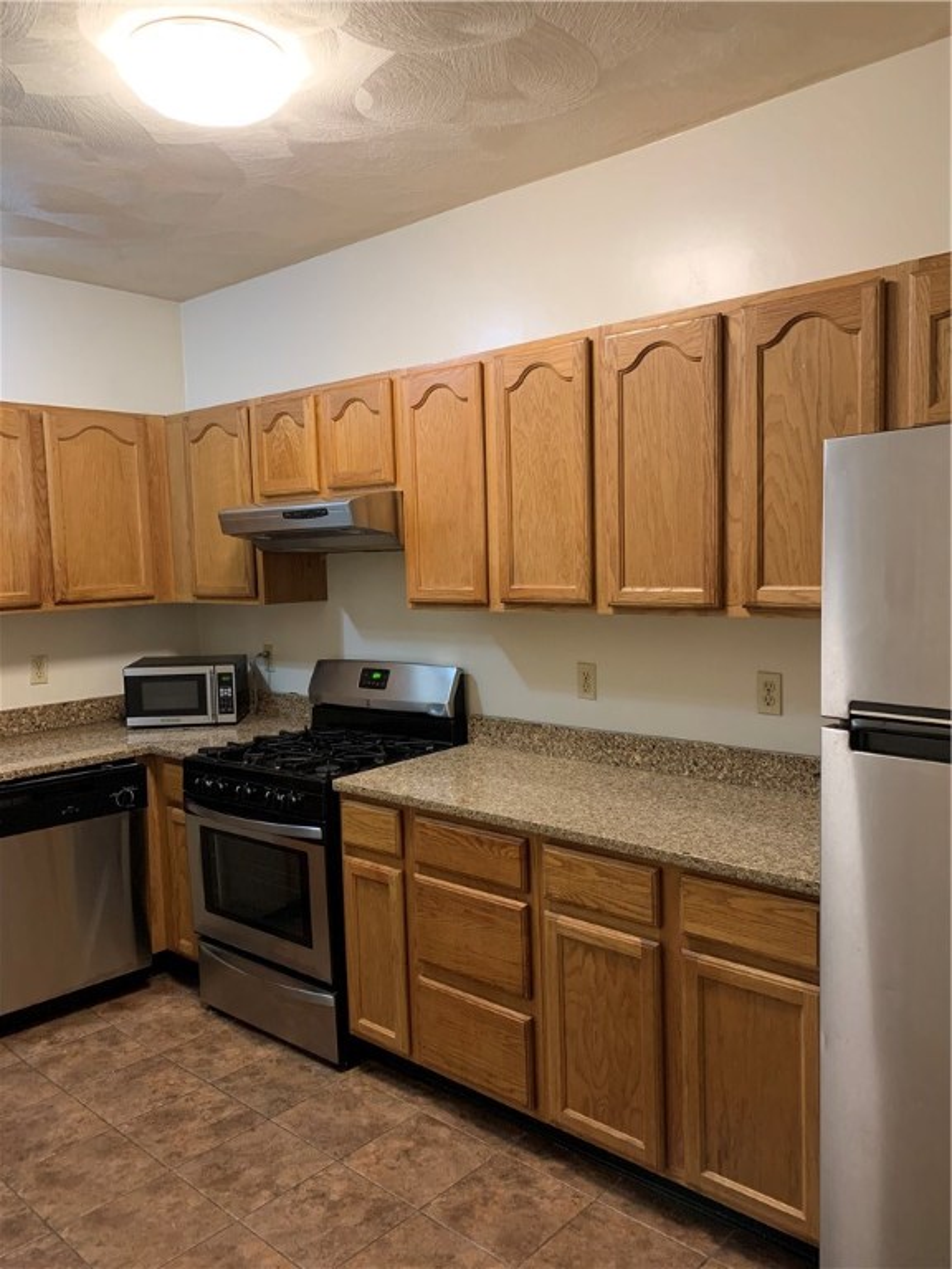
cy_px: 634
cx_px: 476
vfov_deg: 67.3
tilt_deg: -3.9
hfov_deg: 53.1
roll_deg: +2.1
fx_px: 953
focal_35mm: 26
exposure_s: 1/60
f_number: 1.8
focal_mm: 4.25
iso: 250
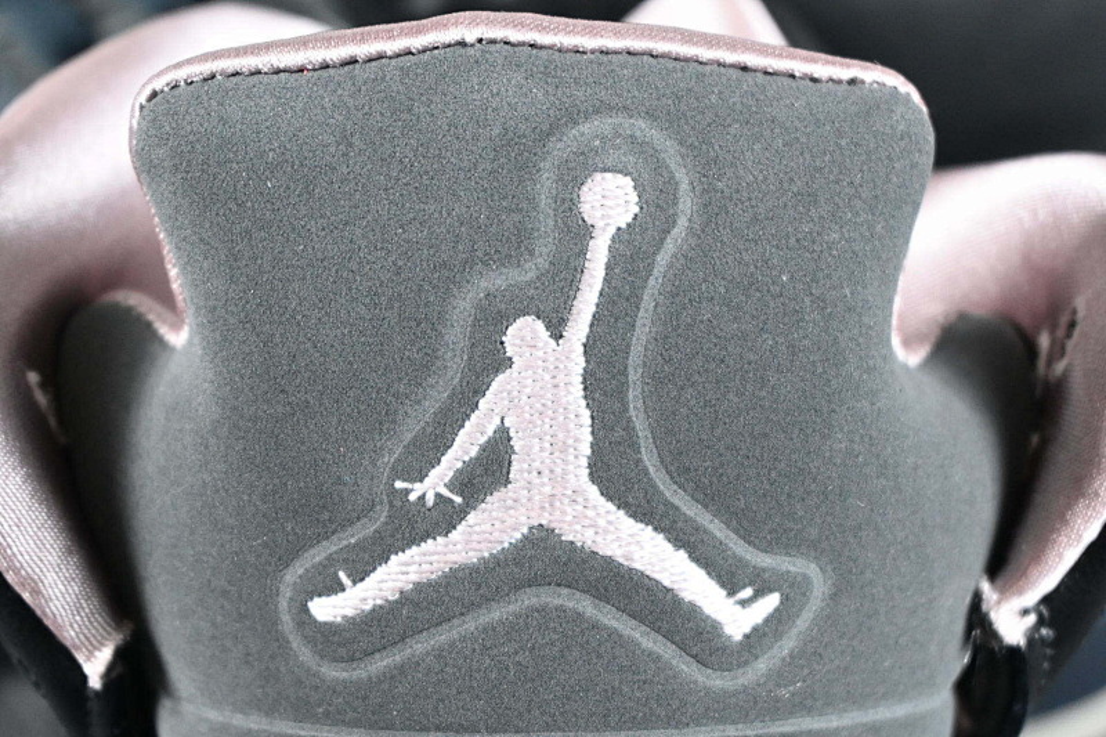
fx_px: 2304
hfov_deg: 27.0
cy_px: 368
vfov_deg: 18.2
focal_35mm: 75
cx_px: 553
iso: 1800
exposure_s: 1/125
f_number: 6.3
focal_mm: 50
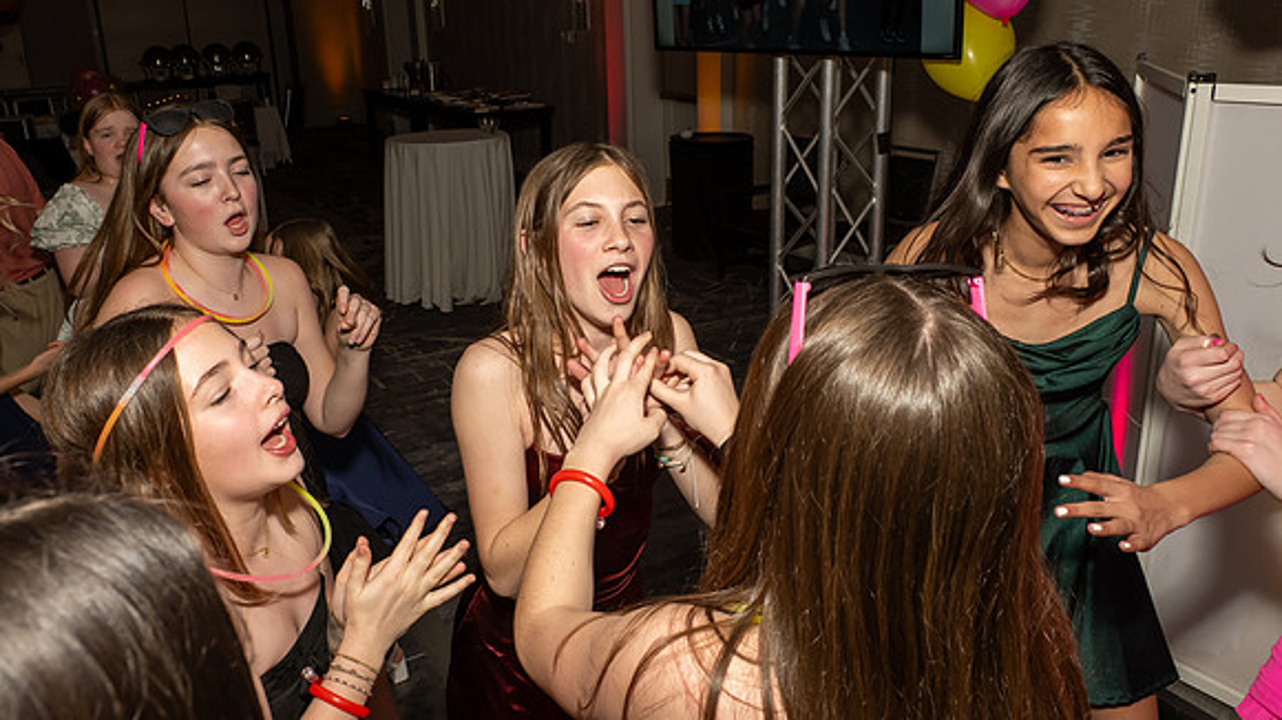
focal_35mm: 28
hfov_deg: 67.2
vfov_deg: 40.9
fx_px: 963
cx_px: 589
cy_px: 306
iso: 800
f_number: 7.1
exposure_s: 1/250
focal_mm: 17
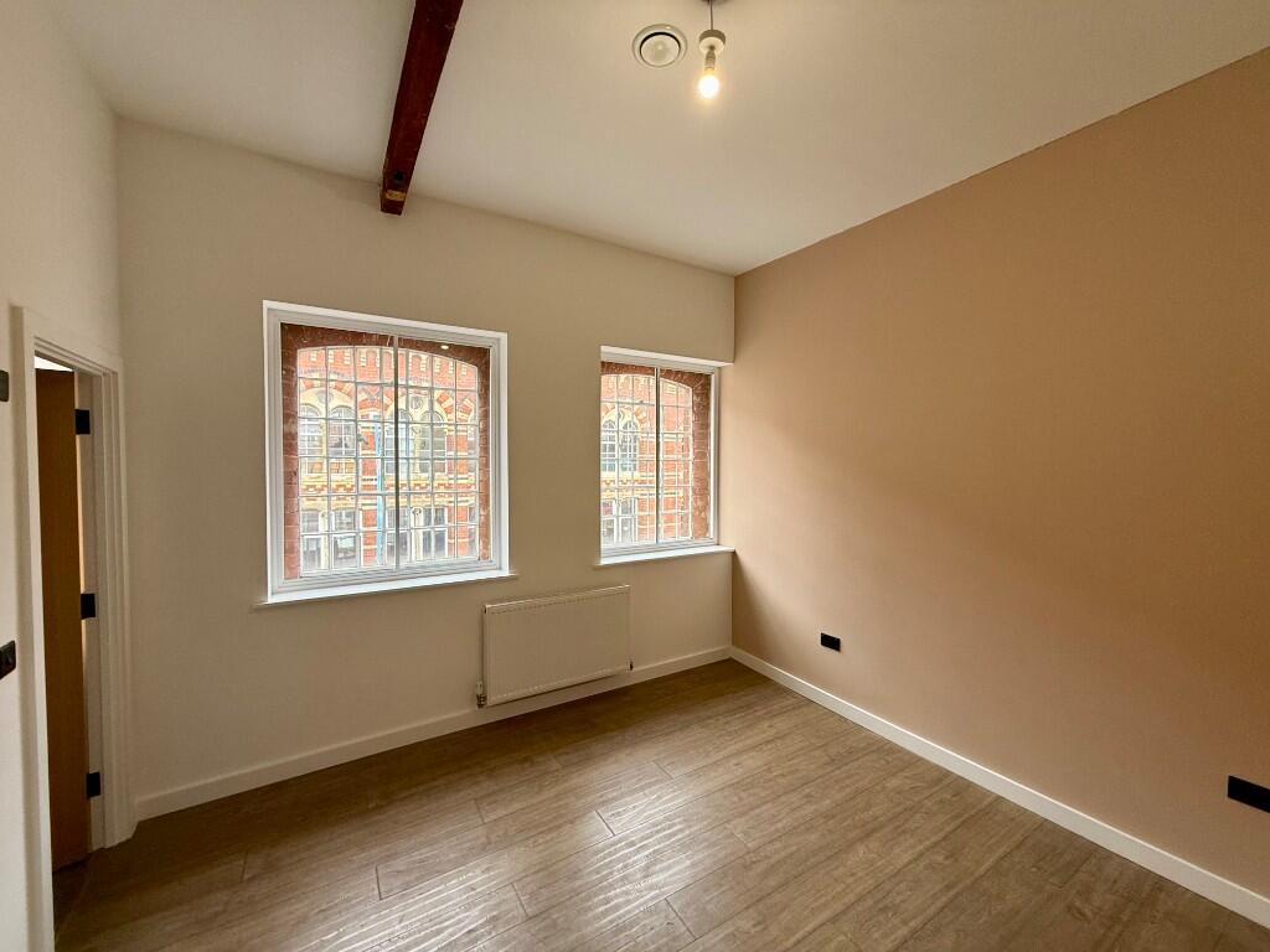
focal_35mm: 14
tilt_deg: -1.4
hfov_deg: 102.1
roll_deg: -0.4
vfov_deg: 85.7
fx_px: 514
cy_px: 476
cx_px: 635
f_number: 2.2
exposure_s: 1/99
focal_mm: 2.22
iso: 80
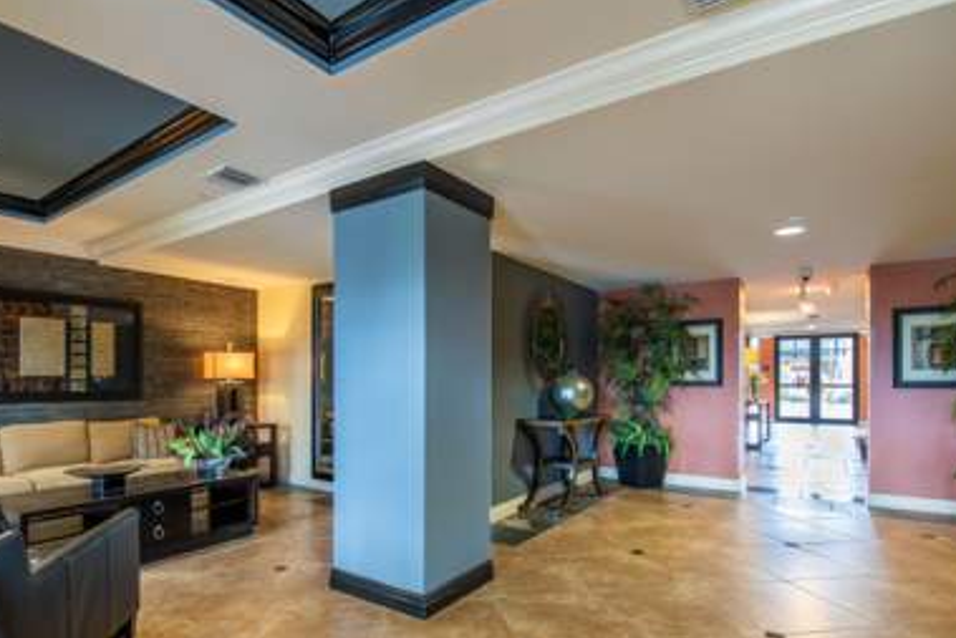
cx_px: 426
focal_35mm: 19
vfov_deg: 64.1
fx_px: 505
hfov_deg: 86.6
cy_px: 378
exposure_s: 1/6
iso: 400
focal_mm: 15
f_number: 5.6
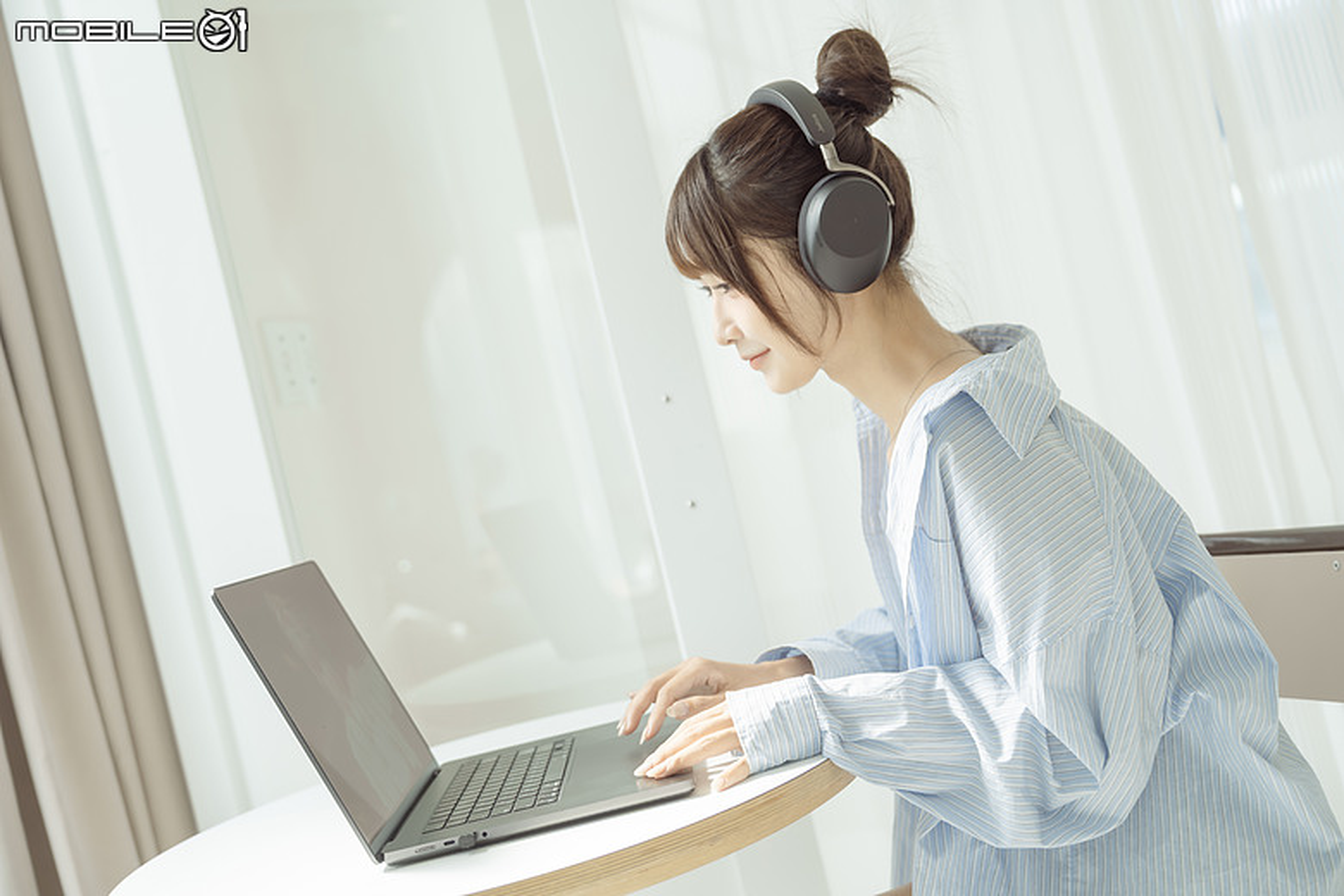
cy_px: 448
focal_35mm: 40
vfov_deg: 33.4
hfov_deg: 48.5
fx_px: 1493
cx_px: 672
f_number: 2.8
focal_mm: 40
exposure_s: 1/160
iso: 100
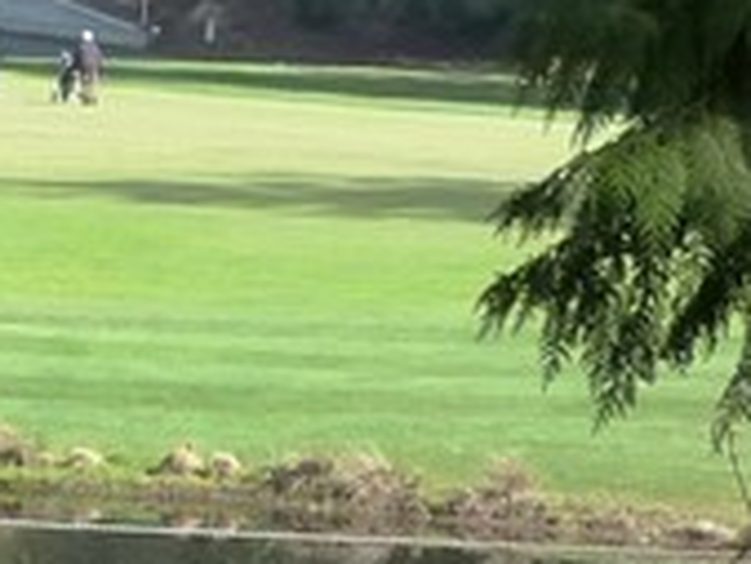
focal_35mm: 467
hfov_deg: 4.2
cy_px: 386
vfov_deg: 3.2
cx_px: -764
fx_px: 10139
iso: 160
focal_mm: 13.8
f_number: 4
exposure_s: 1/250
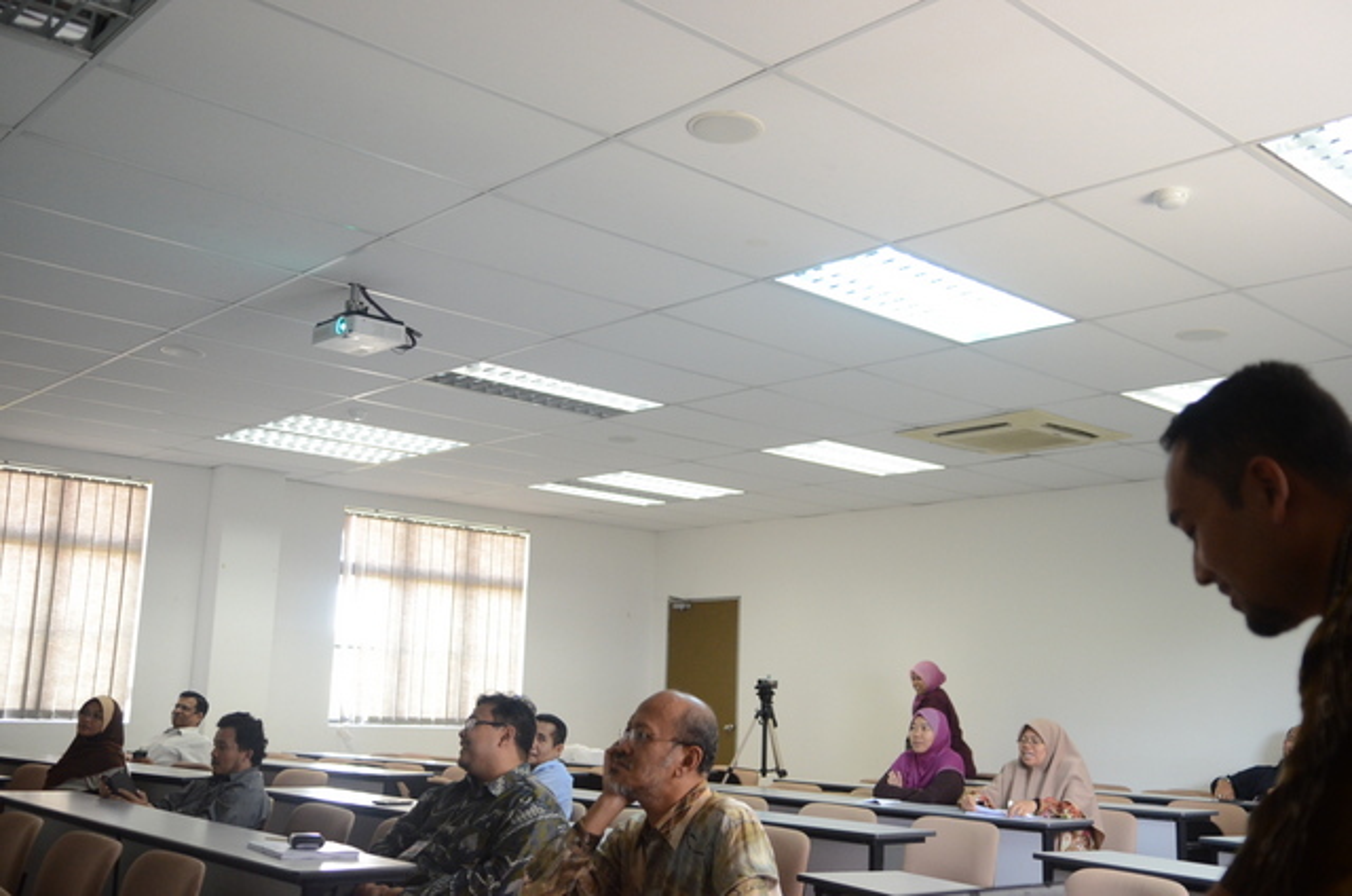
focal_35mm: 36
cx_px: 676
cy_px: 448
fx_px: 1349
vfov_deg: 36.7
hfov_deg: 53.2
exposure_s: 1/250
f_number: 2.8
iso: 1600
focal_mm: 24
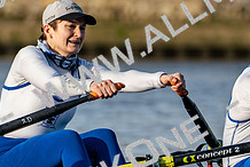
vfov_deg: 1.5
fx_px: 6523
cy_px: 112
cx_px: 174
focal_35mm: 938
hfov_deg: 2.2
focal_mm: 353
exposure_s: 1/2000
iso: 500
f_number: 6.3
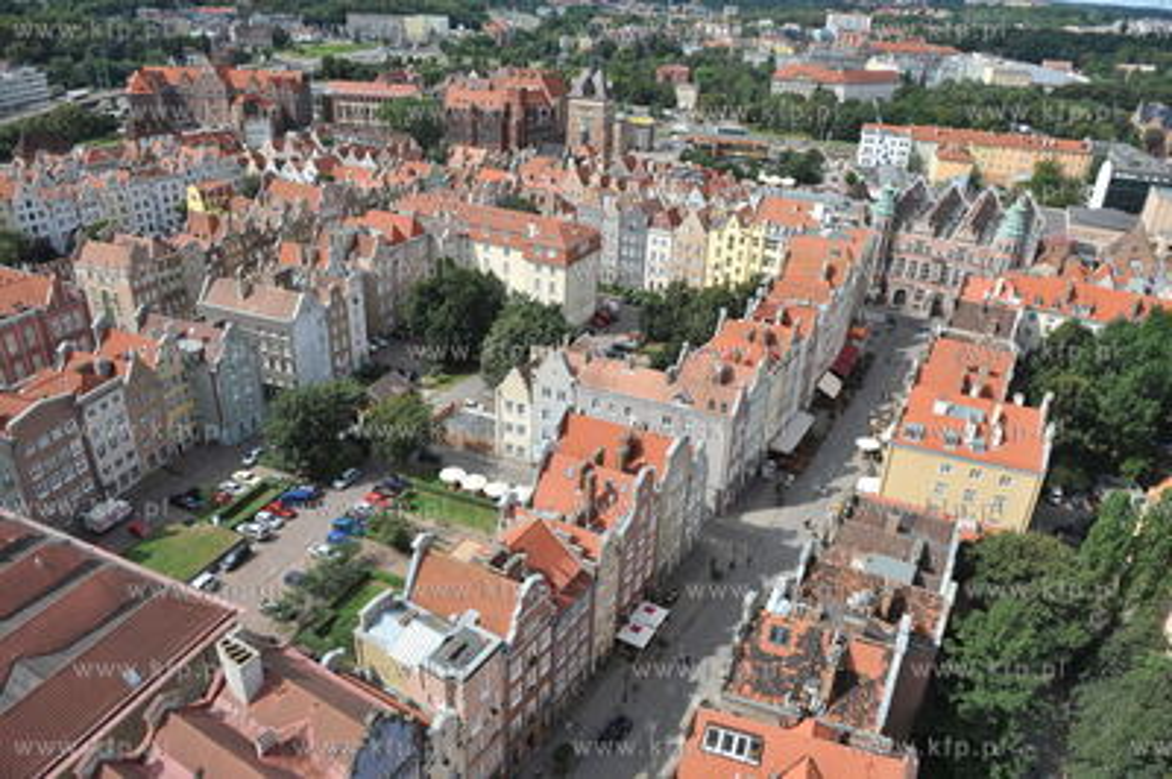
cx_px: 586
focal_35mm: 24
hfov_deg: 73.8
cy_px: 390
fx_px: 781
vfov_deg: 53.1
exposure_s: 1/1000
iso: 400
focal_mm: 24
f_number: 7.1
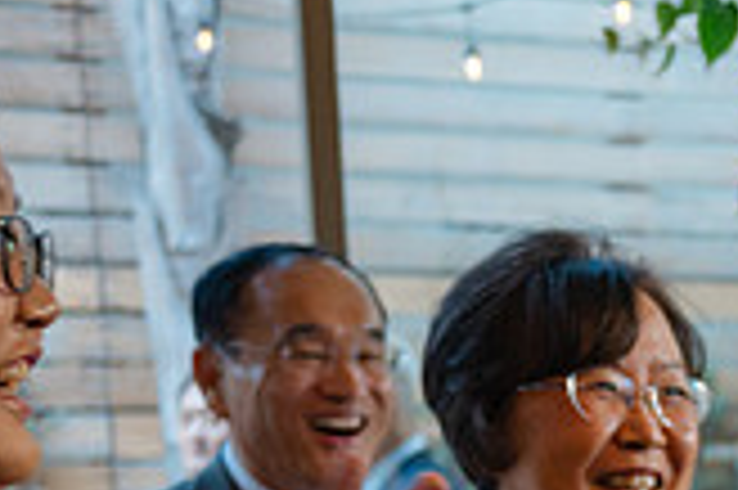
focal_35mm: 99
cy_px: 760
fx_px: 2027
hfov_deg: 18.9
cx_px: 994
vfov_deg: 13.0
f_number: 2.8
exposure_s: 1/125
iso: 1250
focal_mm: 28
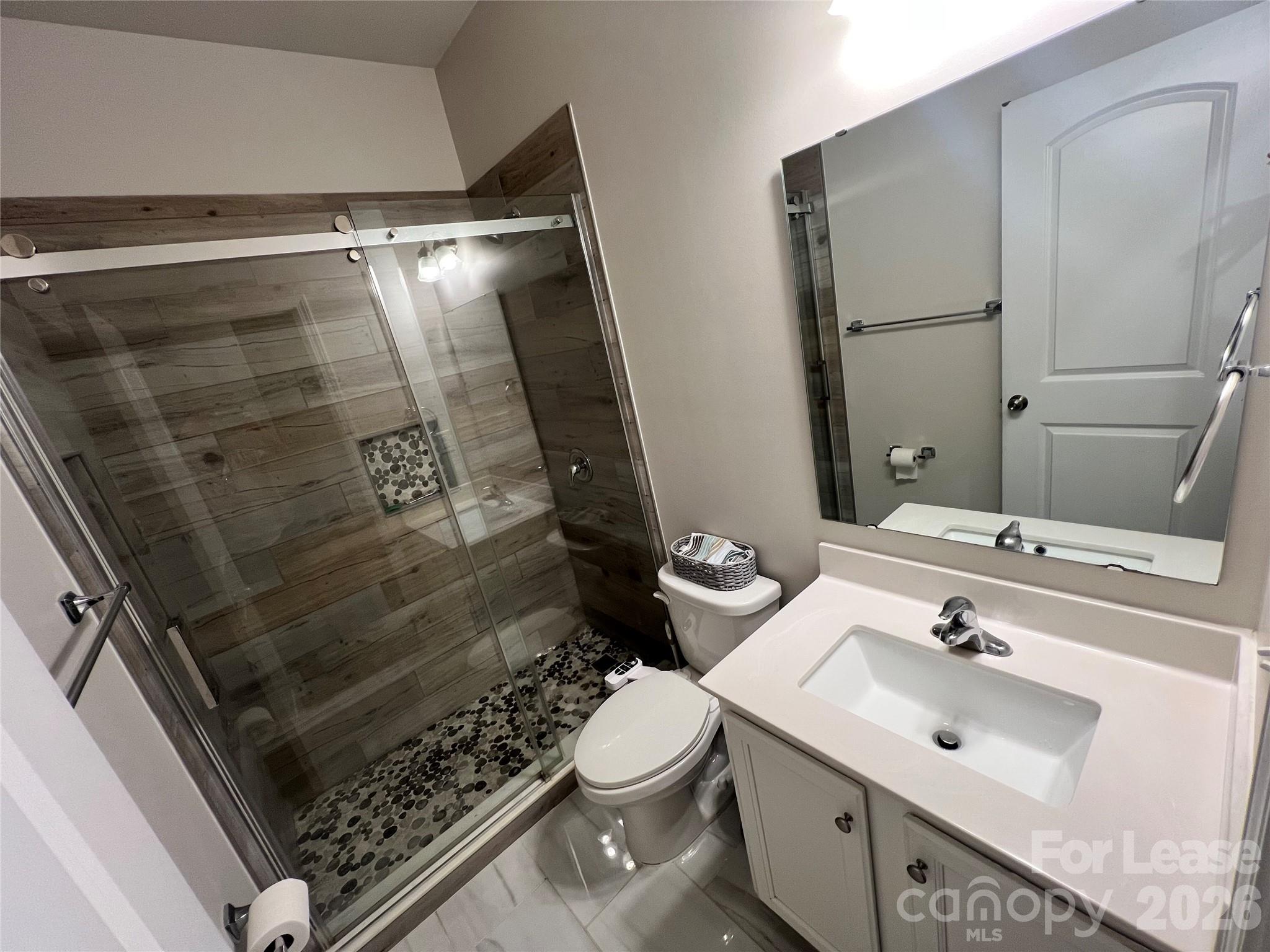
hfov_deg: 106.2
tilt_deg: -17.1
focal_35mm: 13
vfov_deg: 89.9
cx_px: 635
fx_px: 477
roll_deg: +13.1
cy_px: 476
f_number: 1.8
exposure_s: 1/60
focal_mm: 1.57
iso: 125
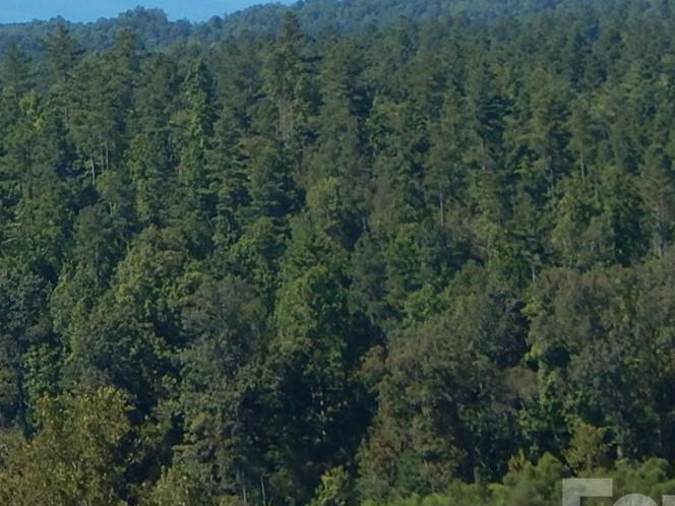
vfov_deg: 5.2
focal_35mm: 287
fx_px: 5596
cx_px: -155
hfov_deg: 6.8
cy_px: -103
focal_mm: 16.6
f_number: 4.4
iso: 125
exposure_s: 1/800
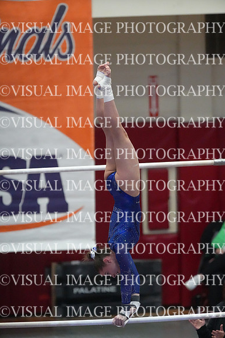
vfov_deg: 6.8
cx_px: 112
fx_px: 2831
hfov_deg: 4.6
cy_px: 170
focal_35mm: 302
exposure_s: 1/1600
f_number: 3.5
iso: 20000
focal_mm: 300
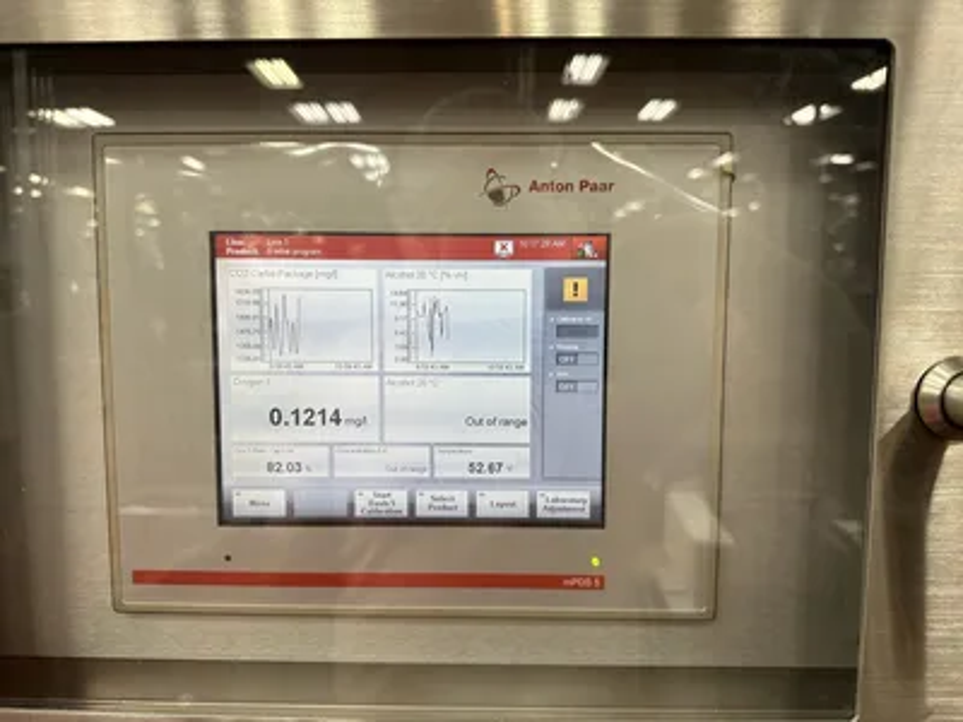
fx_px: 668
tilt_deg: -4.4
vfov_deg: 56.8
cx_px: 482
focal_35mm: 24
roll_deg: +0.9
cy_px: 361
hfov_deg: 71.6
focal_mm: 6.86
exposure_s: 1/120
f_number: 1.78
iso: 200
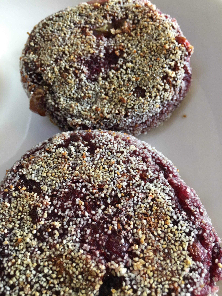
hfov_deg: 48.2
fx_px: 248
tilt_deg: -62.3
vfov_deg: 61.7
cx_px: 111
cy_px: 148
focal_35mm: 29
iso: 50
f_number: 2.2
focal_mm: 4.15
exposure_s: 1/17
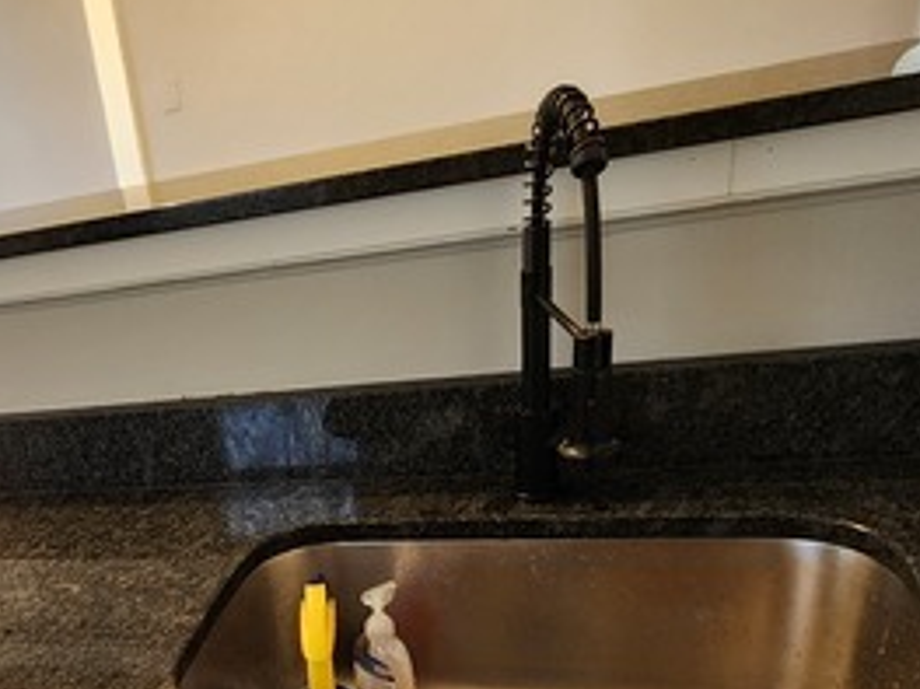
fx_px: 877
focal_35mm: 33
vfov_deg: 39.7
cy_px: 623
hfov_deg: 51.2
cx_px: 156
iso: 320
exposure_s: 1/60
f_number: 2.2
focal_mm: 2.2
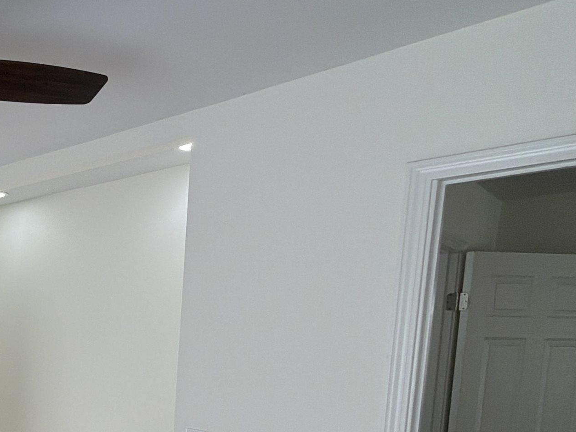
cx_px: -120
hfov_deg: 38.9
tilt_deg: -4.7
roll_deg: +0.0
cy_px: 376
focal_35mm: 34
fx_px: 566
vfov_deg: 39.3
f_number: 2.2
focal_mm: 2.22
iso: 40
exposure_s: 1/120
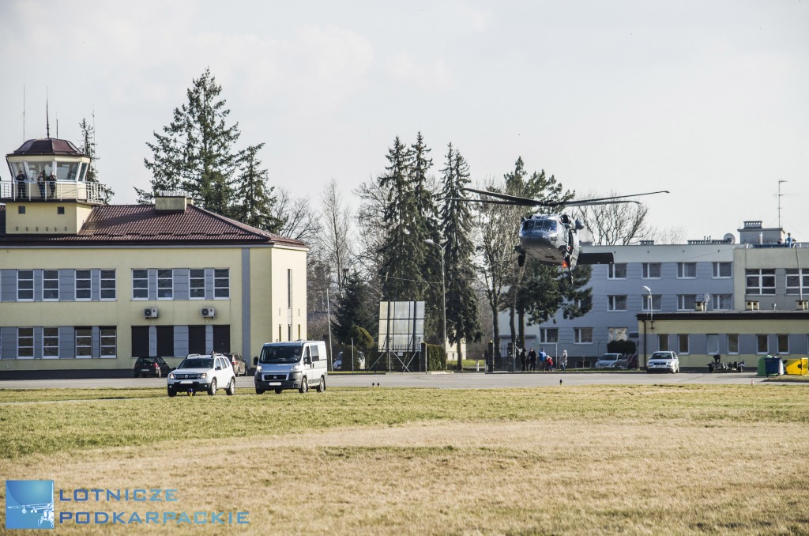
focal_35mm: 188
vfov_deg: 7.3
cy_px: 268
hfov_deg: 11.0
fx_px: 4204
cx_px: 404
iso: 500
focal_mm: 125
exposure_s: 1/1250
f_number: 7.1
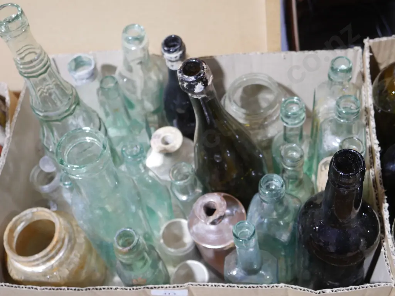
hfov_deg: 39.6
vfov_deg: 30.3
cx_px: 198
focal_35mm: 48
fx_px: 548
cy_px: 148
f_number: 5.2
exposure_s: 1/60
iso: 1250
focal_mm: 24
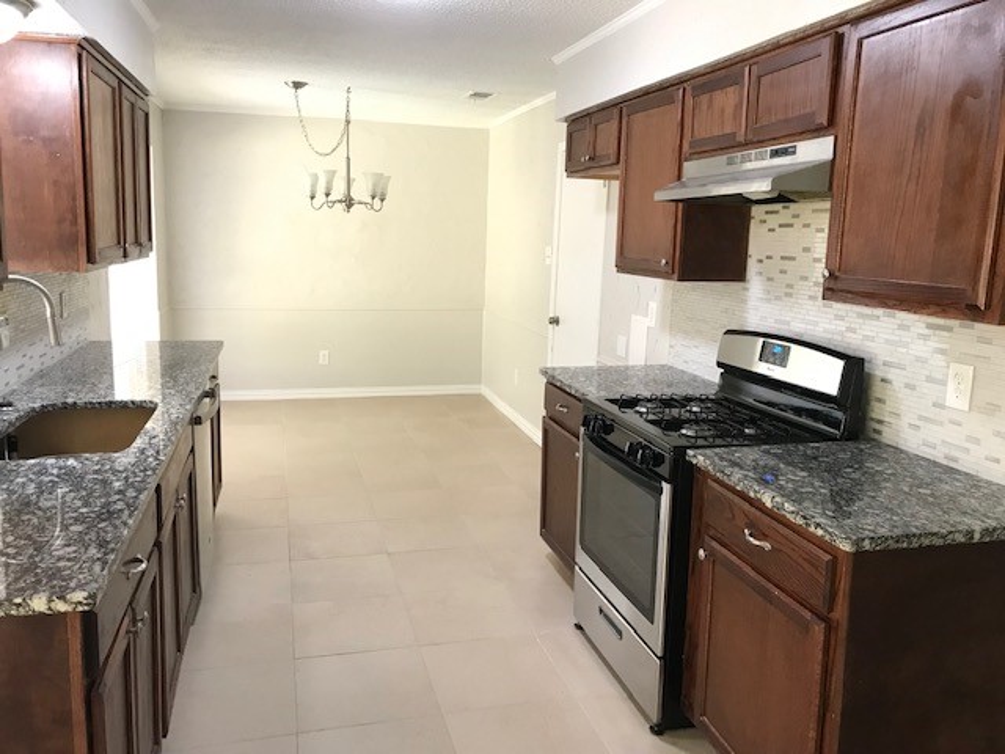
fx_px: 813
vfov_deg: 49.7
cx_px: 502
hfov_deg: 63.4
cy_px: 377
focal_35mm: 28
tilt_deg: -11.4
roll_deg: -1.5
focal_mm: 3.99
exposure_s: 1/17
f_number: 1.8
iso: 40
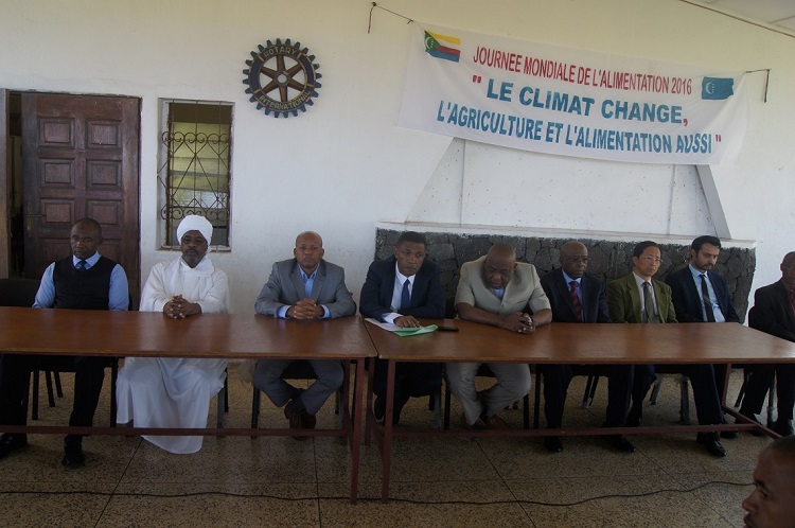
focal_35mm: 27
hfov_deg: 67.4
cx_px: 398
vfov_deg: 47.8
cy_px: 264
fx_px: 595
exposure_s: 1/50
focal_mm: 18
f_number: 5.6
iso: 200
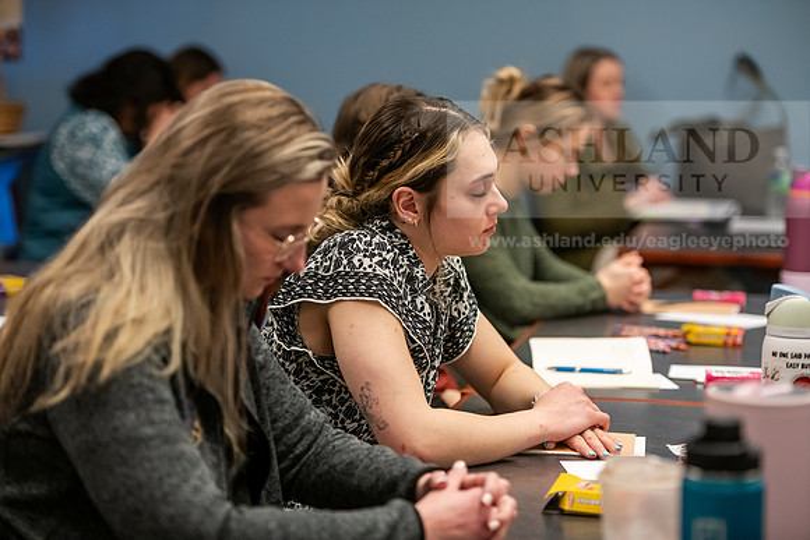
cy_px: 270
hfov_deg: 19.5
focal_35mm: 105
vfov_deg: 13.0
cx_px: 405
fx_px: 2363
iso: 1600
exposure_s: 1/200
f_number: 3.2
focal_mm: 105
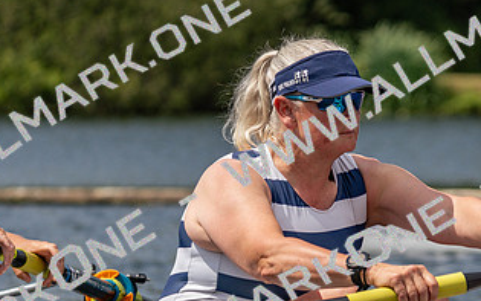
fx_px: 4917
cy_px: 192
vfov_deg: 3.5
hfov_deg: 5.6
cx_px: 411
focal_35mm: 375
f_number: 5.6
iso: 160
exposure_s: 1/1600
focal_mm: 200
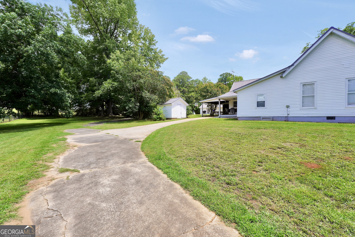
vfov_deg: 77.3
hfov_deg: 100.4
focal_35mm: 15
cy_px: 118
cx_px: 178
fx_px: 148
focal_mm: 10
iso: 100
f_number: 9
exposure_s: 1/125
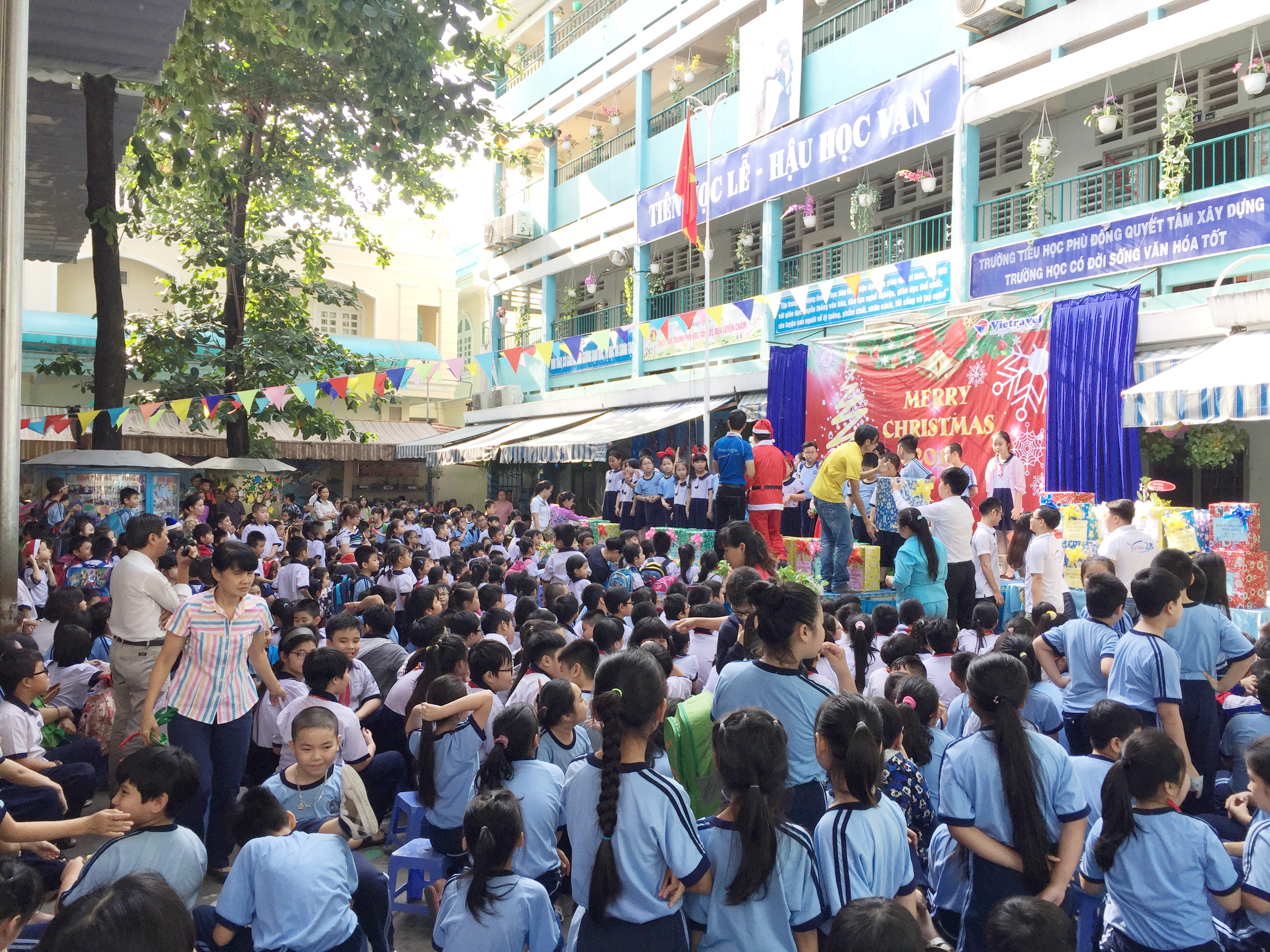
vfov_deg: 48.2
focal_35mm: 29
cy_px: 476
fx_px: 1064
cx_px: 635
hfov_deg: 61.7
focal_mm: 4.15
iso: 32
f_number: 2.2
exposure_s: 1/190
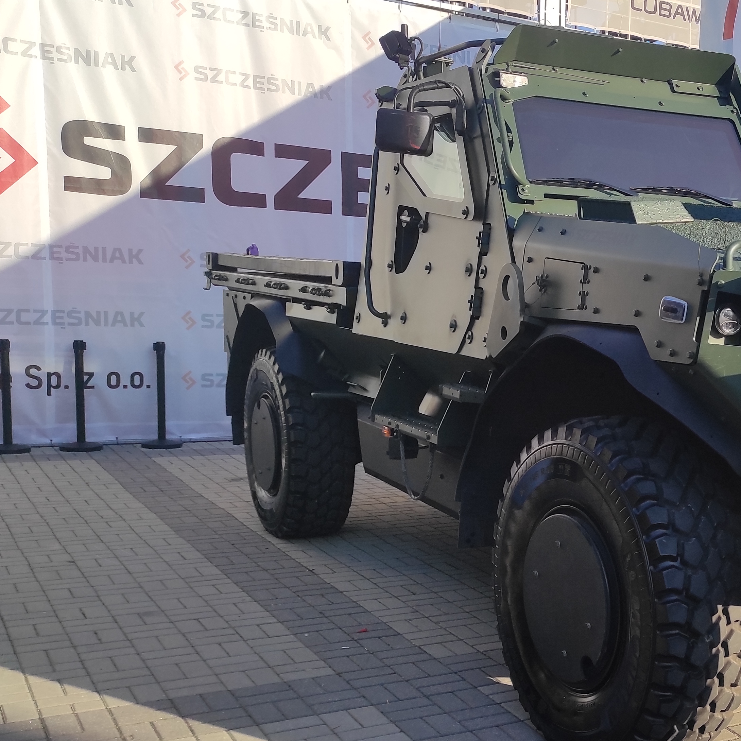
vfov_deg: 35.9
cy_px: 450
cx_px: 715
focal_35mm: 47
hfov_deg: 33.4
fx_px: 1138
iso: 100
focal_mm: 5.43
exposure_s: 1/1584
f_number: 1.89
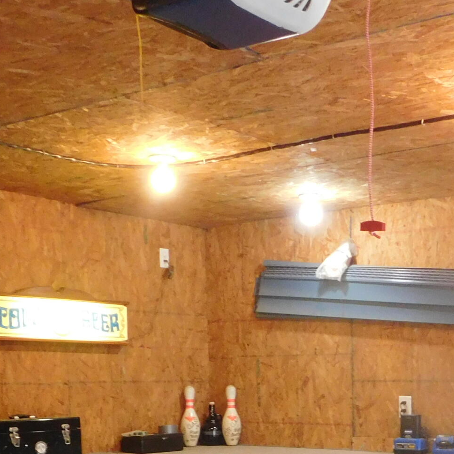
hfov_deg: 26.8
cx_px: 367
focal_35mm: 63
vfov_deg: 25.0
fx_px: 935
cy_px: 527
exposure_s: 1/25
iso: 400
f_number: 3
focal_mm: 4
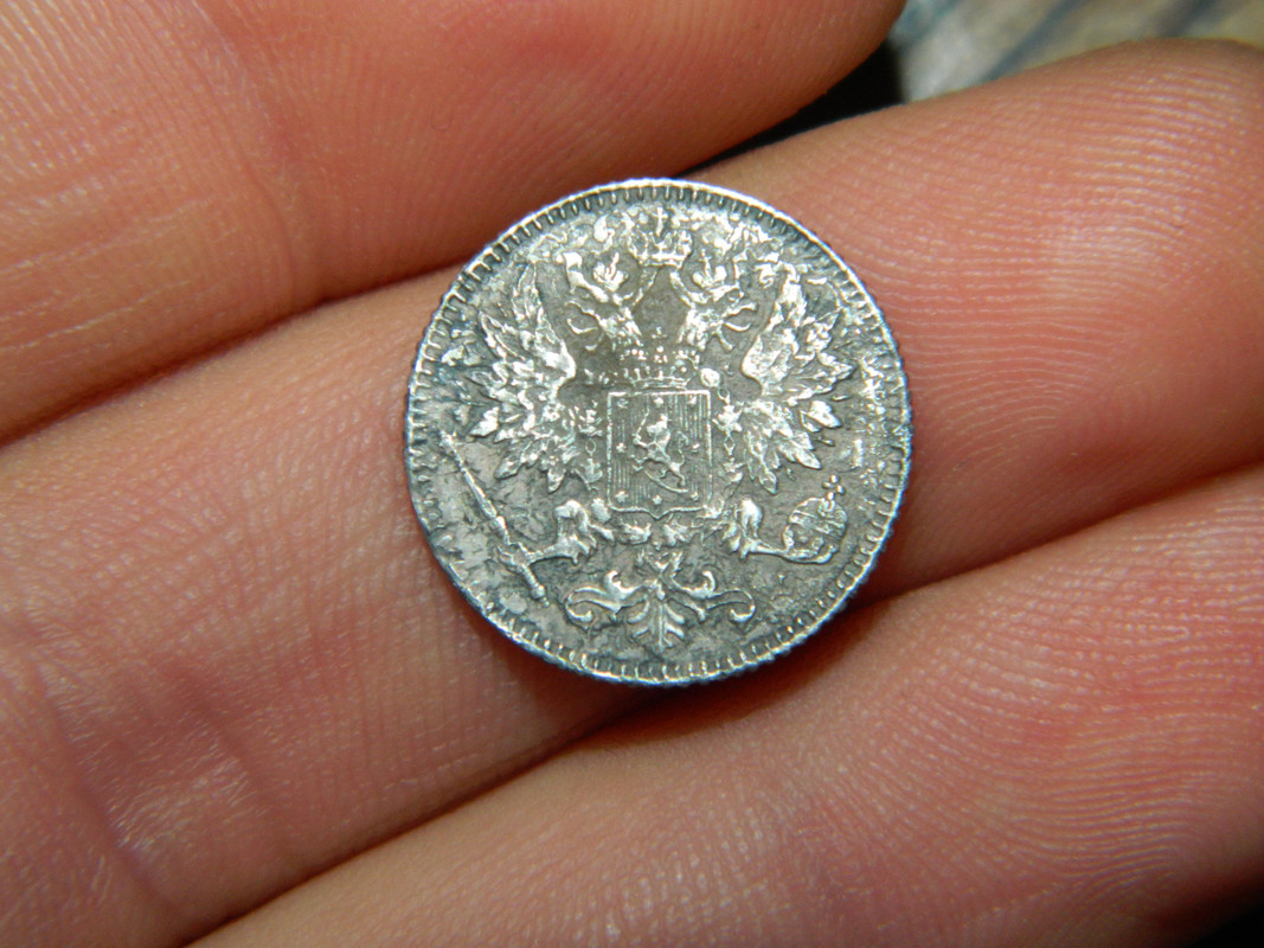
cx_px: 632
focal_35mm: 103
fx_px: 3761
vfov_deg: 14.4
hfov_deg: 19.1
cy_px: 474
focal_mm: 18.6
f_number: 12.6
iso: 200
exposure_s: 1/60
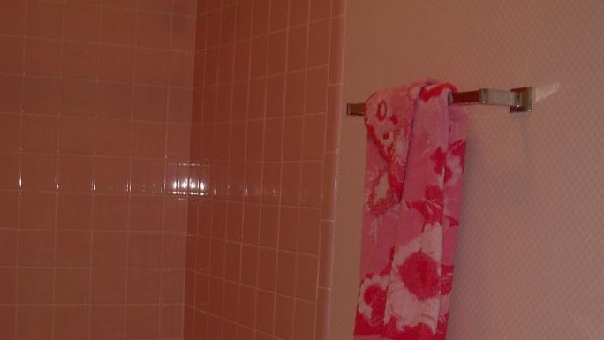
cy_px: 296
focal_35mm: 62
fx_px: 993
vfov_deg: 19.1
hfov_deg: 33.8
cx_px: 279
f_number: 2.8
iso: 50
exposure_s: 1/60
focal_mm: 6.3
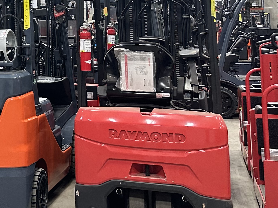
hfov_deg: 23.6
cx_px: -99
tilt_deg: +4.4
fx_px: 570
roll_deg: +0.7
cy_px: -2
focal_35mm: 71
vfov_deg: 20.1
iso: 250
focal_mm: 6.86
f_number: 1.78
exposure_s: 1/60
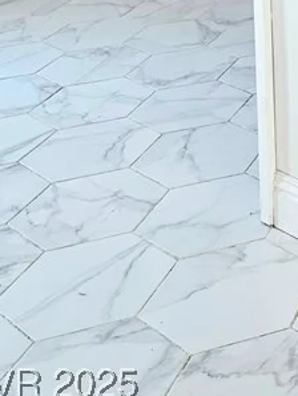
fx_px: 905
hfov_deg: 16.7
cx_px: 468
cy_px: -259
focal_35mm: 79
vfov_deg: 19.9
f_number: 1.8
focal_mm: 5.4
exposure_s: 1/120
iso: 200
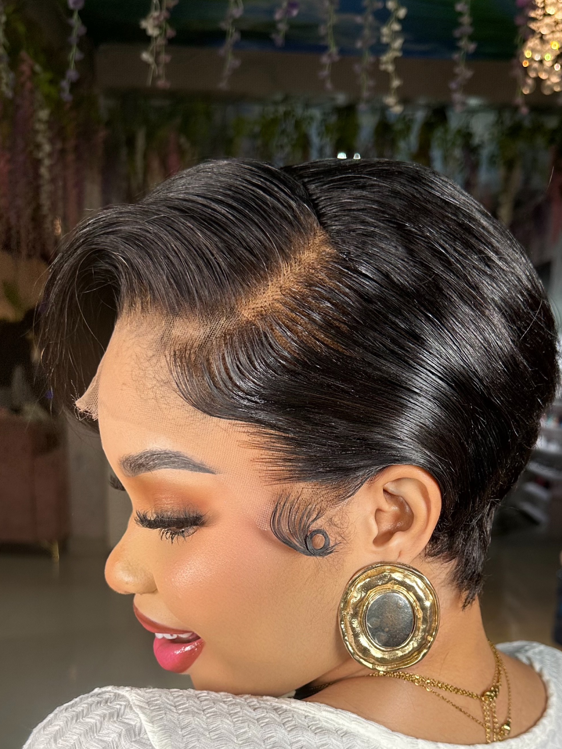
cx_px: 311
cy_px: 569
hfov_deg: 38.6
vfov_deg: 48.1
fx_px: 801
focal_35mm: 37
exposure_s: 1/407
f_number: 1.8
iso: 80
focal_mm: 6.9
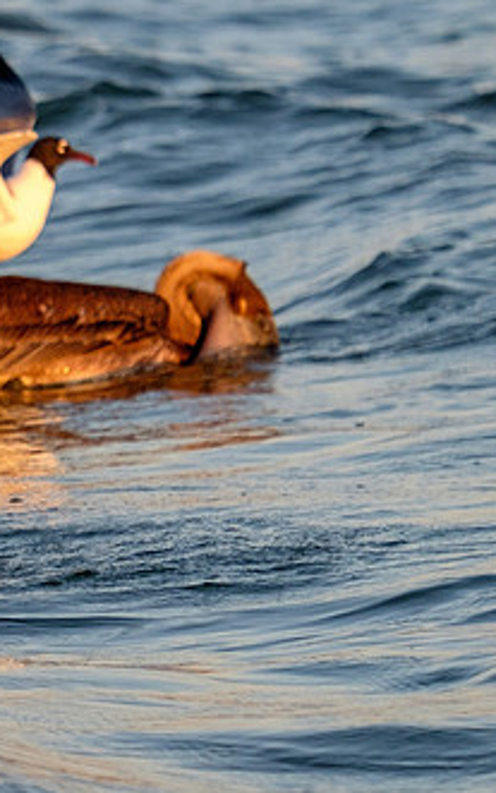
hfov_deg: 1.8
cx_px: -272
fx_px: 16128
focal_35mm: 746
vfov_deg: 2.8
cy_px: 400
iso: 800
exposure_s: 1/1000
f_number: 5.6
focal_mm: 200
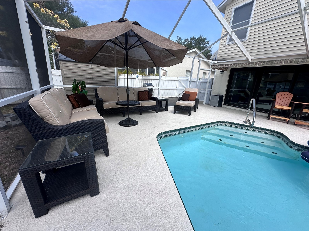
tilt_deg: -15.7
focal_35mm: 14
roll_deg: -3.5
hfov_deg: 102.1
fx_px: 125
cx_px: 154
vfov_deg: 85.7
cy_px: 116
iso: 40
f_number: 2.2
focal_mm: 2.22
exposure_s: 1/888
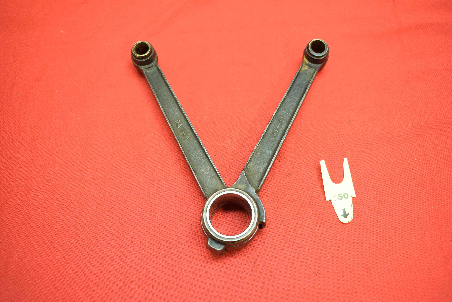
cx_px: 226
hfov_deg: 53.1
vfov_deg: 36.9
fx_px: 452
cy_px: 151
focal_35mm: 36
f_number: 5
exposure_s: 1/60
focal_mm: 24
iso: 1600
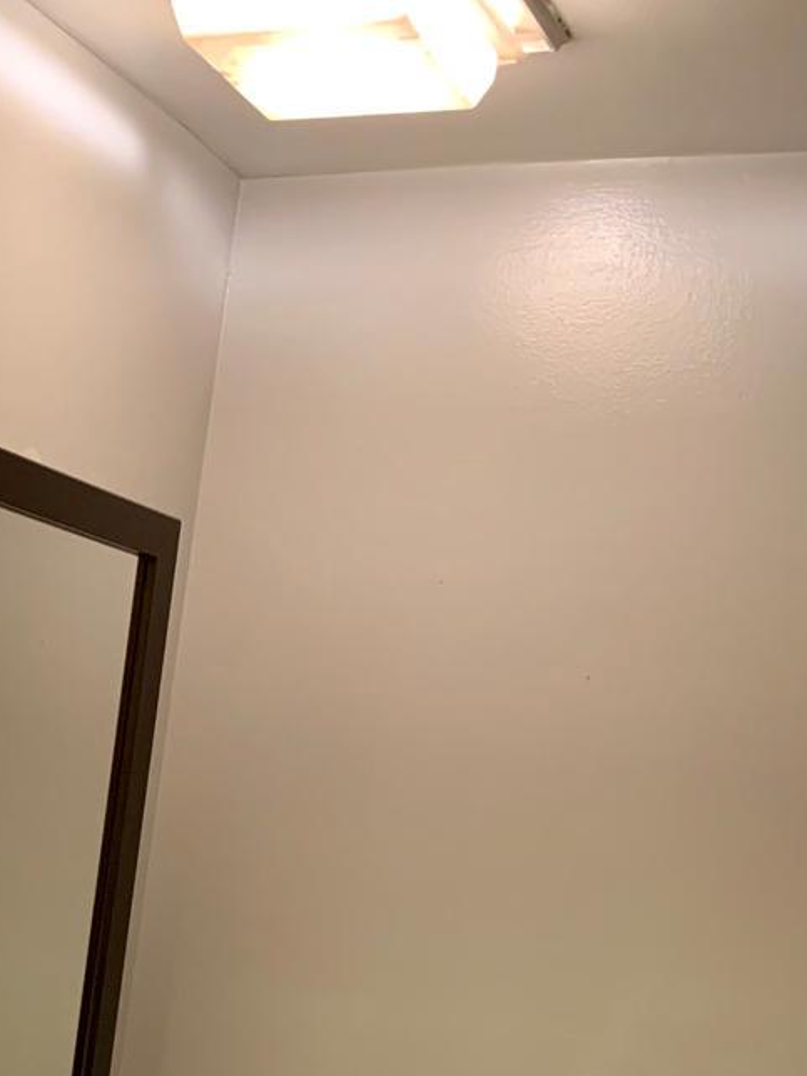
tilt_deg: -9.2
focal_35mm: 62
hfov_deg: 22.8
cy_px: 1175
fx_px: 1927
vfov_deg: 28.4
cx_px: 14
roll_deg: -8.5
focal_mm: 4.25
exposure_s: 1/40
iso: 250
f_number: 1.8
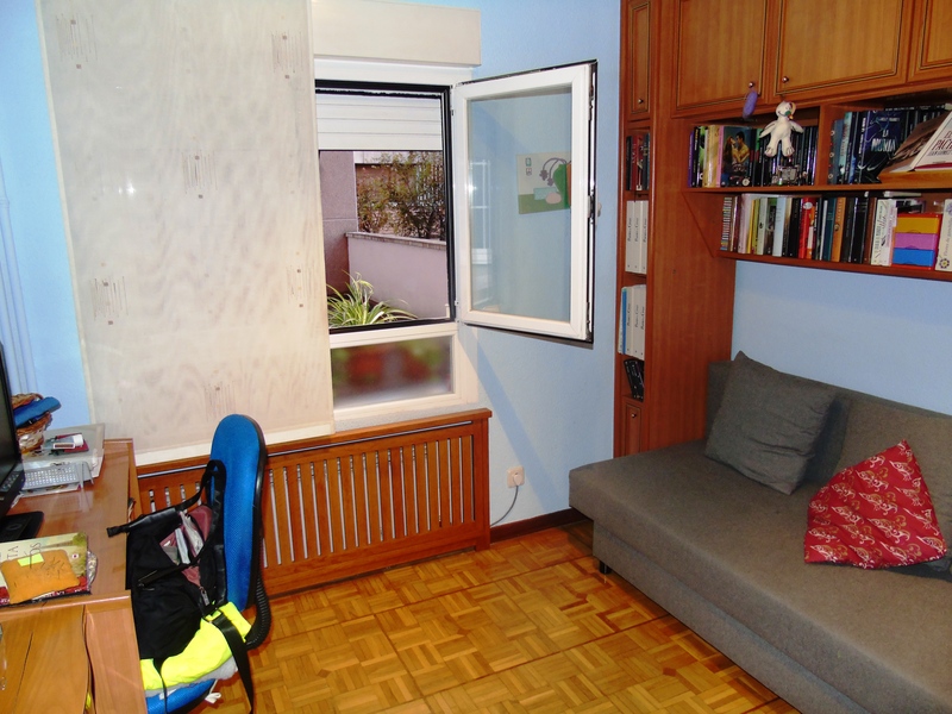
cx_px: 476
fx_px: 688
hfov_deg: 69.4
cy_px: 357
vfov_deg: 54.9
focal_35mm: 25
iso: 200
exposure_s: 1/30
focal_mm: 4.4
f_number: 3.4
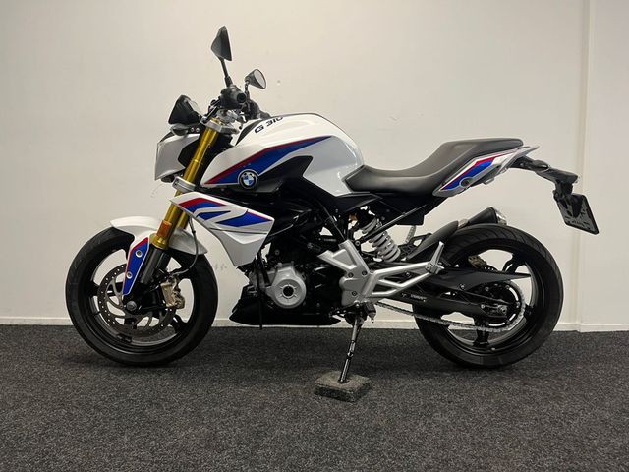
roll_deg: -0.3
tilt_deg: -2.3
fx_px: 472
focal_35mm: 26
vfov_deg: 53.1
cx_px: 314
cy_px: 236
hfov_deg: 67.3
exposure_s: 1/50
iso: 80
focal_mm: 5.1
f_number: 1.6
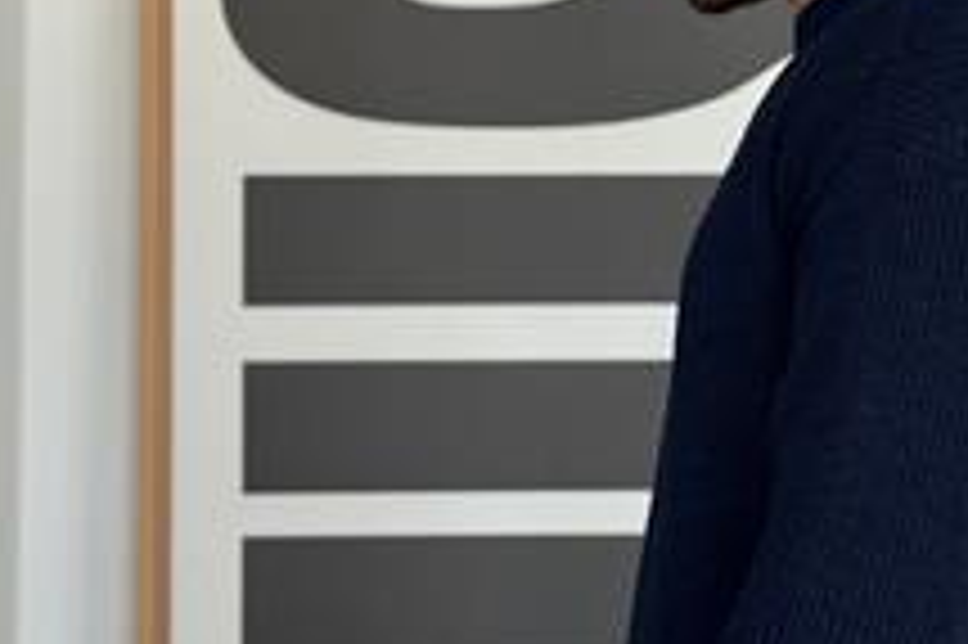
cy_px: 277
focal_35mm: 124
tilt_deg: +3.0
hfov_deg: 16.4
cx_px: 752
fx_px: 3332
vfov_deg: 11.0
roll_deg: +0.0
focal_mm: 6.76
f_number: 1.78
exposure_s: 1/212
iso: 100
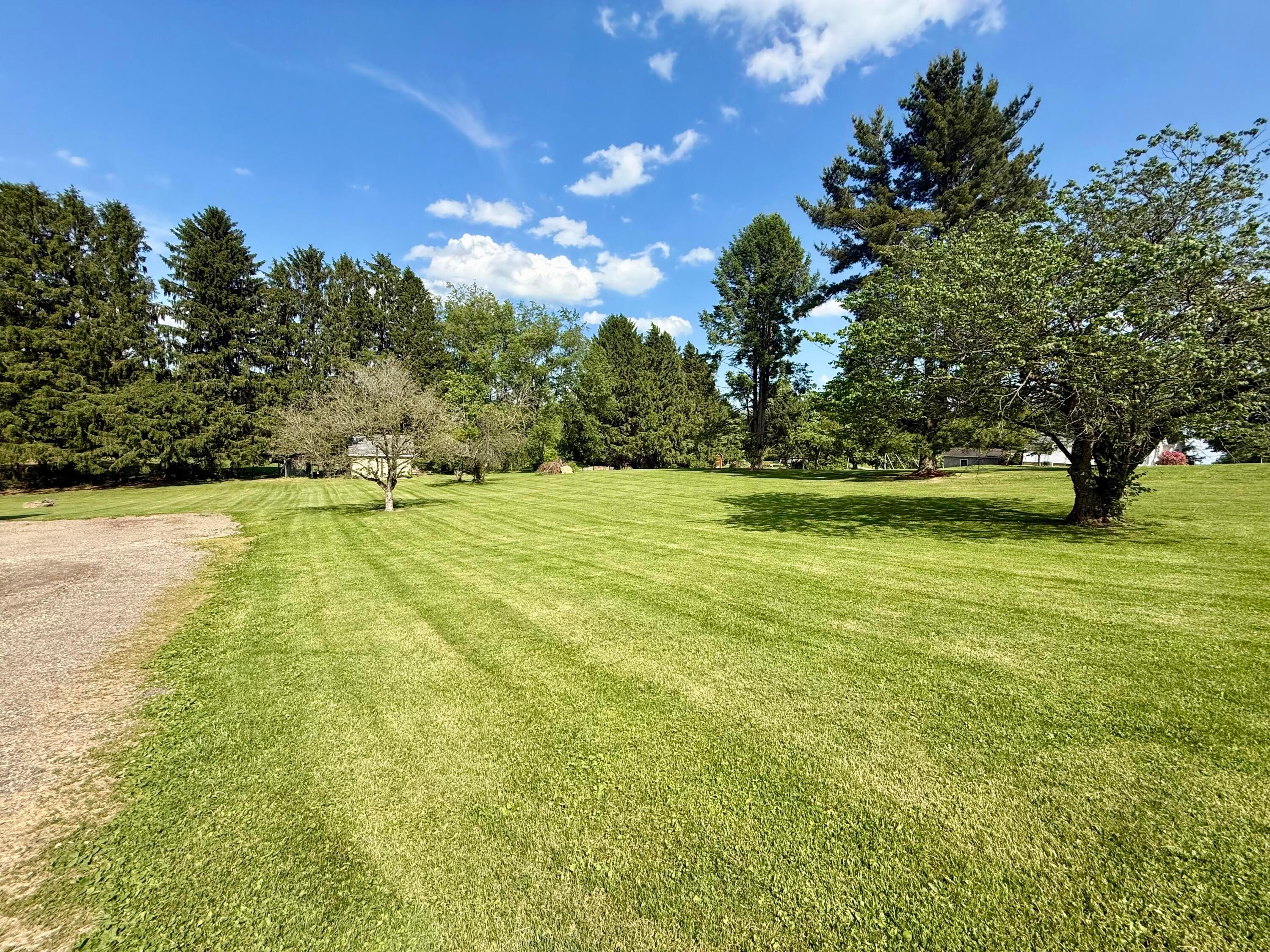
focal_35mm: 14
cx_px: 635
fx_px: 514
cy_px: 476
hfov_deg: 102.1
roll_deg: -2.5
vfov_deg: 85.7
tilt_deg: -3.3
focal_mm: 2.22
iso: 50
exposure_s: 1/1572
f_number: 2.2
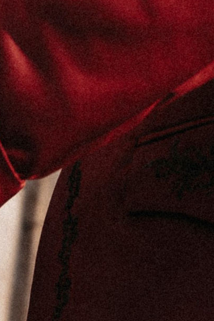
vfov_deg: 8.2
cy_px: -581
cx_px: 102
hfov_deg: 6.2
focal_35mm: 220
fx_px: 1963
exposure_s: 1/160
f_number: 4
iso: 50
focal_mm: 35
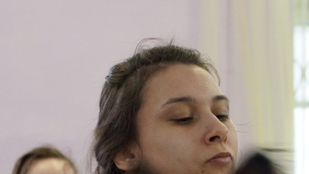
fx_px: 1565
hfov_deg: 11.2
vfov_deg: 6.3
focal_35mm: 191
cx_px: 249
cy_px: 245
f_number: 5
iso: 800
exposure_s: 1/40
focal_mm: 50
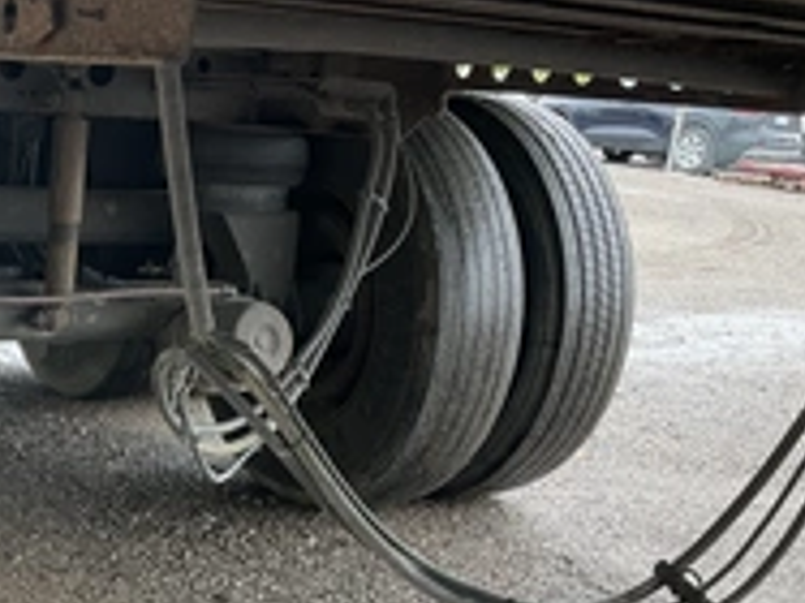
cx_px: 95
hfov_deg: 30.0
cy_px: 495
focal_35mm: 62
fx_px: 1441
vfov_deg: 23.2
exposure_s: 1/122
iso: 40
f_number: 1.8
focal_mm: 3
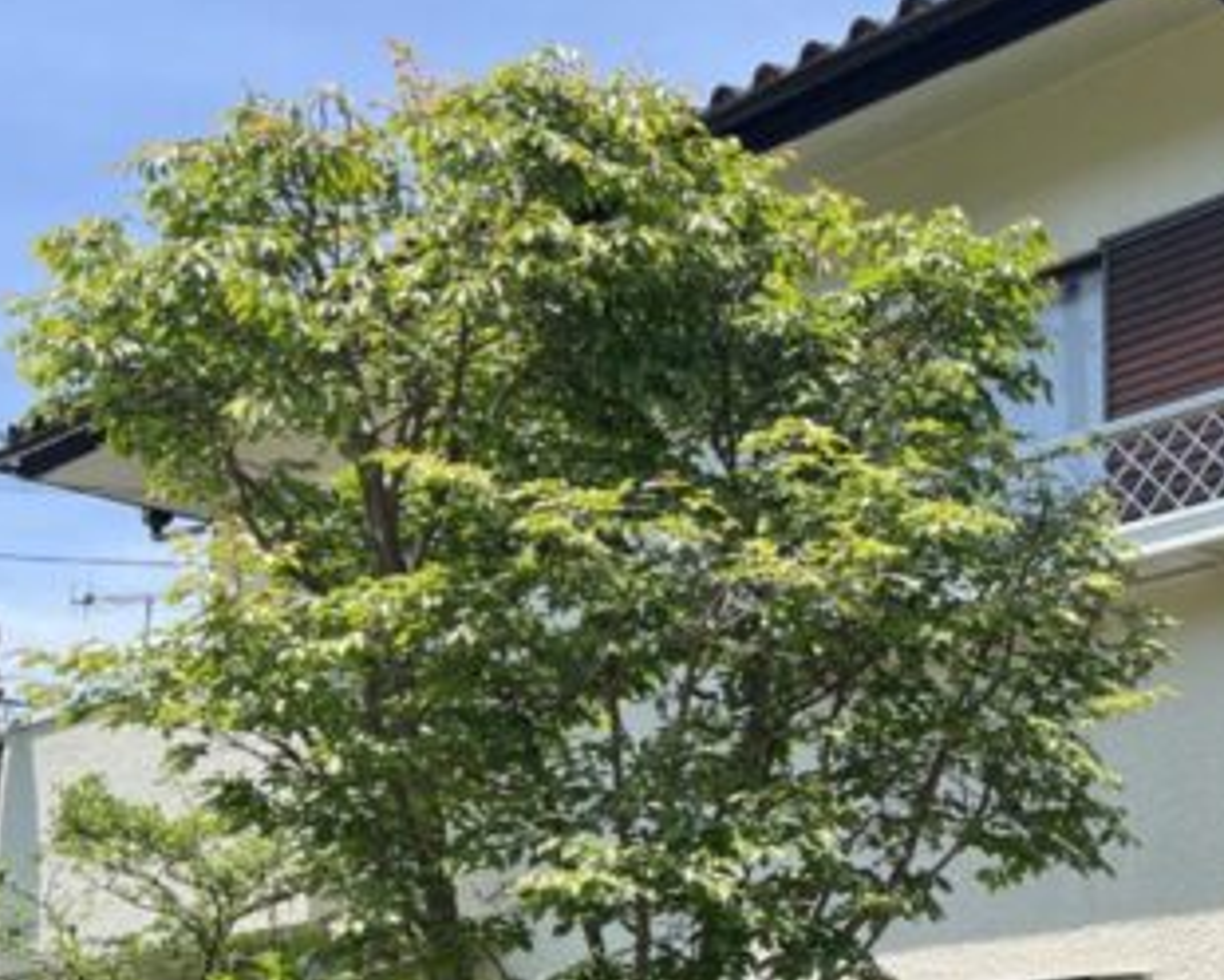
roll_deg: +1.9
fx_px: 2137
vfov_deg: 25.7
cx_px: 1311
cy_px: 660
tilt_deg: +13.6
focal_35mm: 59
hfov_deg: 29.2
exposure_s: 1/1779
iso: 50
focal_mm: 5.7
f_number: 1.5
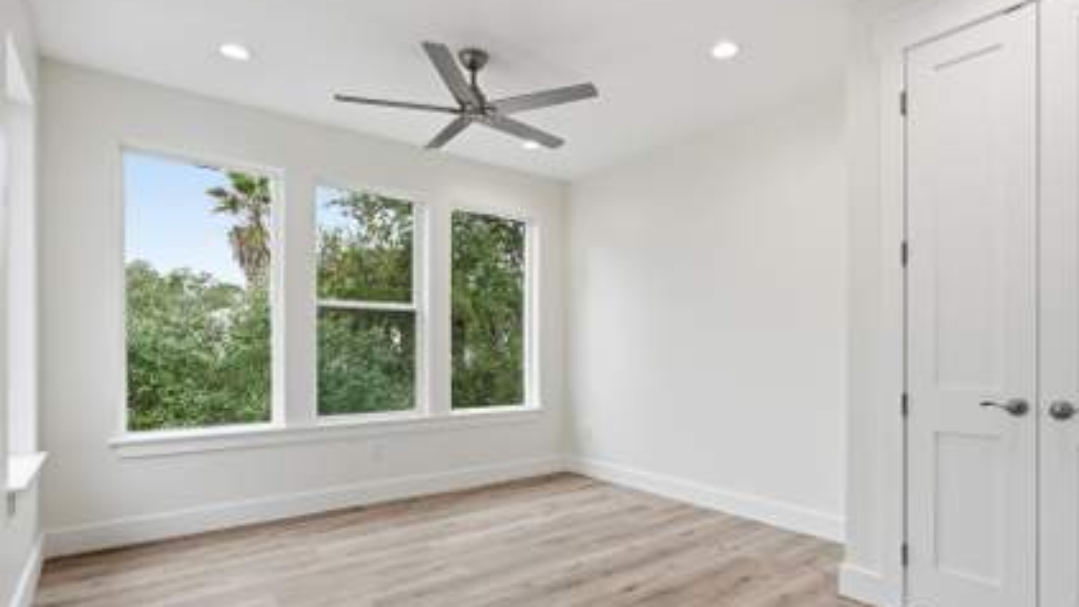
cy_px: 369
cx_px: 571
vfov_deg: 57.8
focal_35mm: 19
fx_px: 544
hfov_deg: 89.5
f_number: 8
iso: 1250
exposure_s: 1/1600
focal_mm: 16
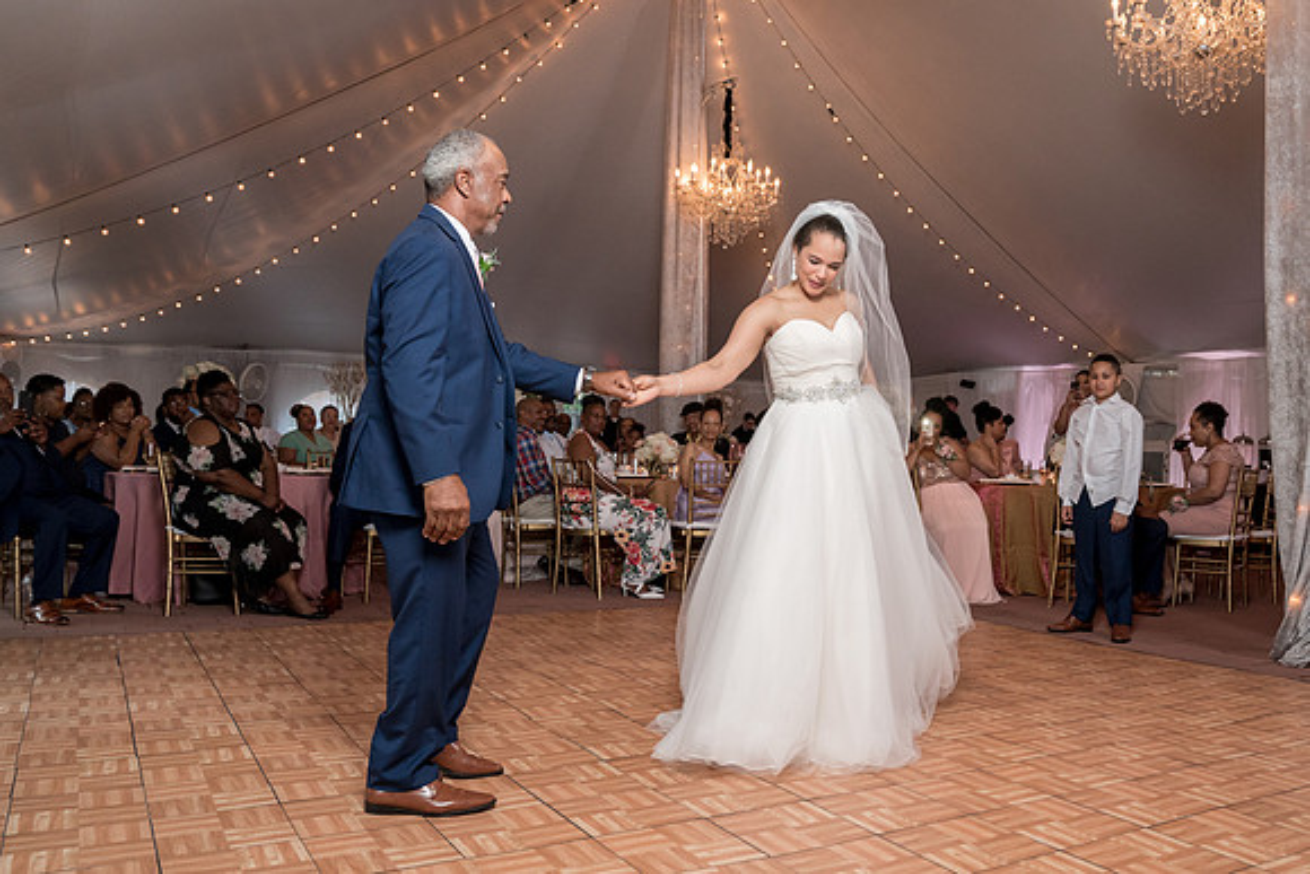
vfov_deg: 43.7
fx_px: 1089
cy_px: 436
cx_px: 760
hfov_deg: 61.7
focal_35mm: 30
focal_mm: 24
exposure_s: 1/200
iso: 2000
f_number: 4
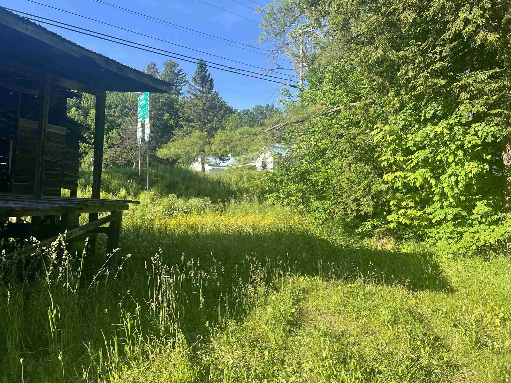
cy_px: 192
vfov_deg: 53.1
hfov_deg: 67.3
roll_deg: +1.4
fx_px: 384
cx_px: 256
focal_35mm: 26
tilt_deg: +1.8
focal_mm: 5.7
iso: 50
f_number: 1.5
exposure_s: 1/1252
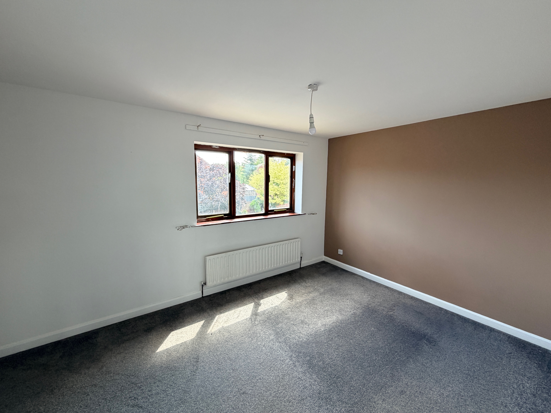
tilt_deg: -6.4
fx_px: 223
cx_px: 276
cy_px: 206
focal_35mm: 14
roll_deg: -0.3
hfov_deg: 102.1
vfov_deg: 85.7
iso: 125
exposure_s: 1/121
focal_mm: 2.22
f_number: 2.2
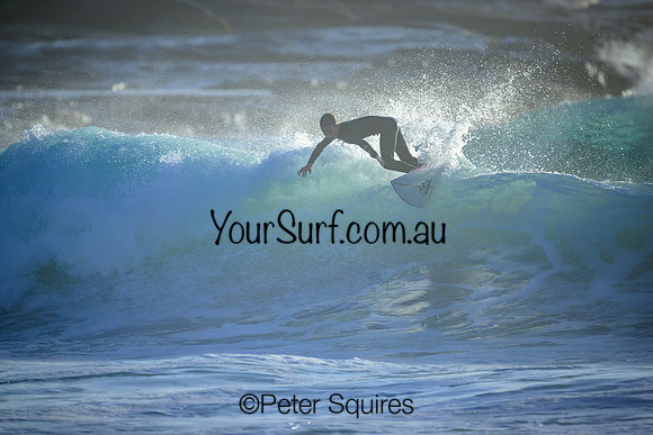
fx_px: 14514
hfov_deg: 2.6
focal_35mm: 800
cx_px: 326
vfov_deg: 1.7
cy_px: 218
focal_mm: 800
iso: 360
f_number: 6.3
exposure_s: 1/2500
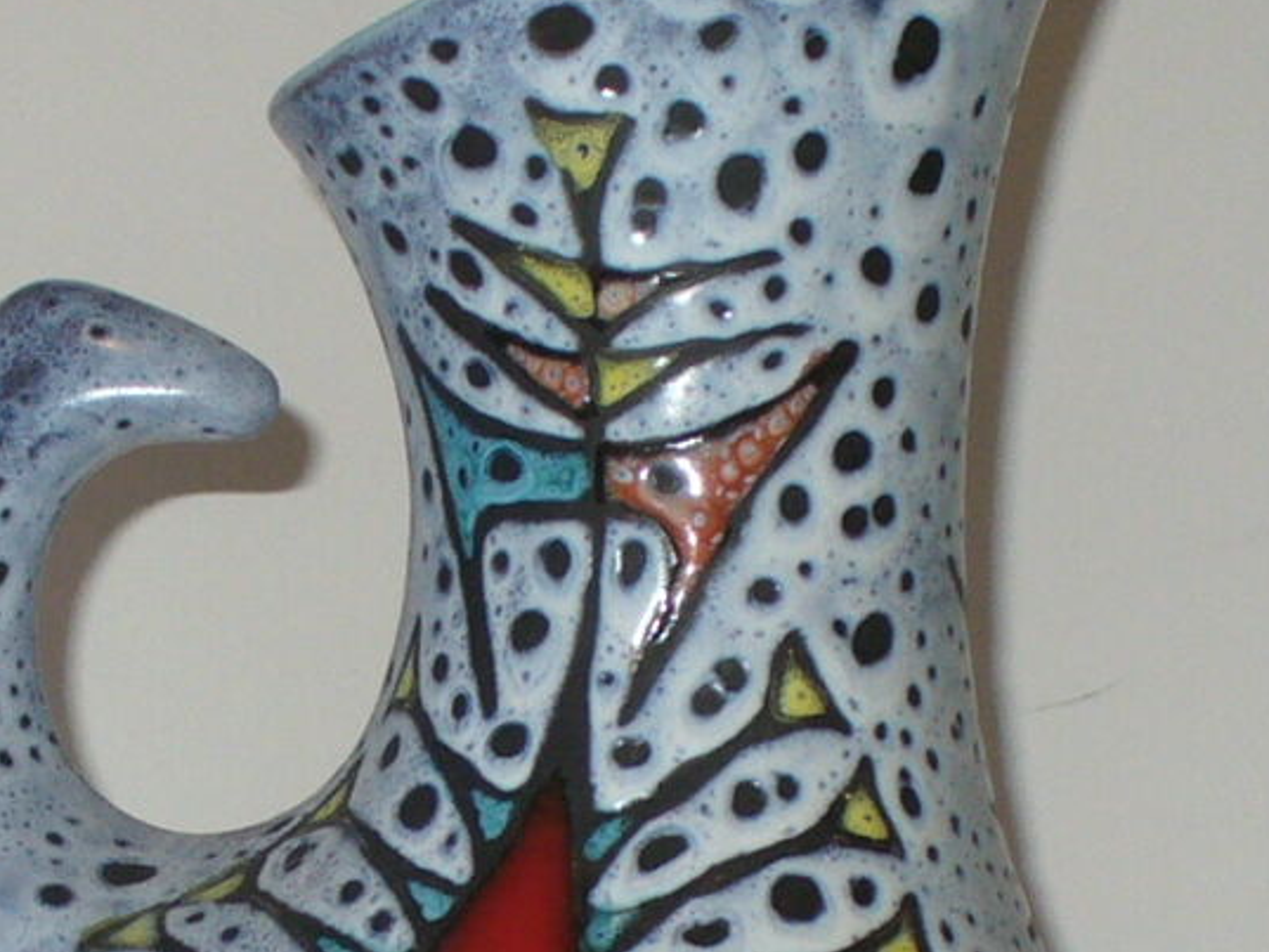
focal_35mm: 141
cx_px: 298
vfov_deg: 10.5
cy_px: 839
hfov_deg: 13.9
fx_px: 5170
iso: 100
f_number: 2.8
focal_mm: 6.1
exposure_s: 1/30
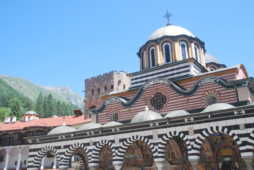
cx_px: 126
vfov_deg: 33.9
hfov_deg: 48.9
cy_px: 82
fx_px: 279
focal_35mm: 40
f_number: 6.3
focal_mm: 25
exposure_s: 1/160
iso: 100
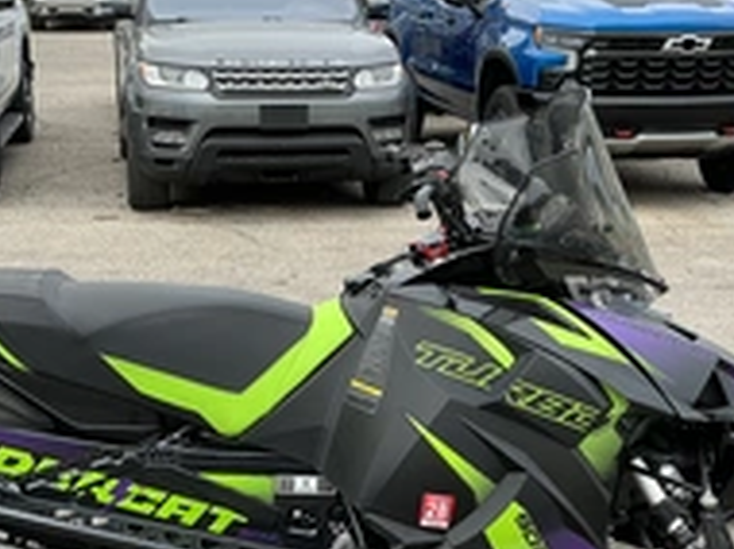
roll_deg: -1.1
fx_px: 1249
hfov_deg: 32.7
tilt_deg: -18.9
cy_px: 410
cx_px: 325
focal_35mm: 59
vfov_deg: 24.5
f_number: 1.8
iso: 20
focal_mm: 3
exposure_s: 1/165
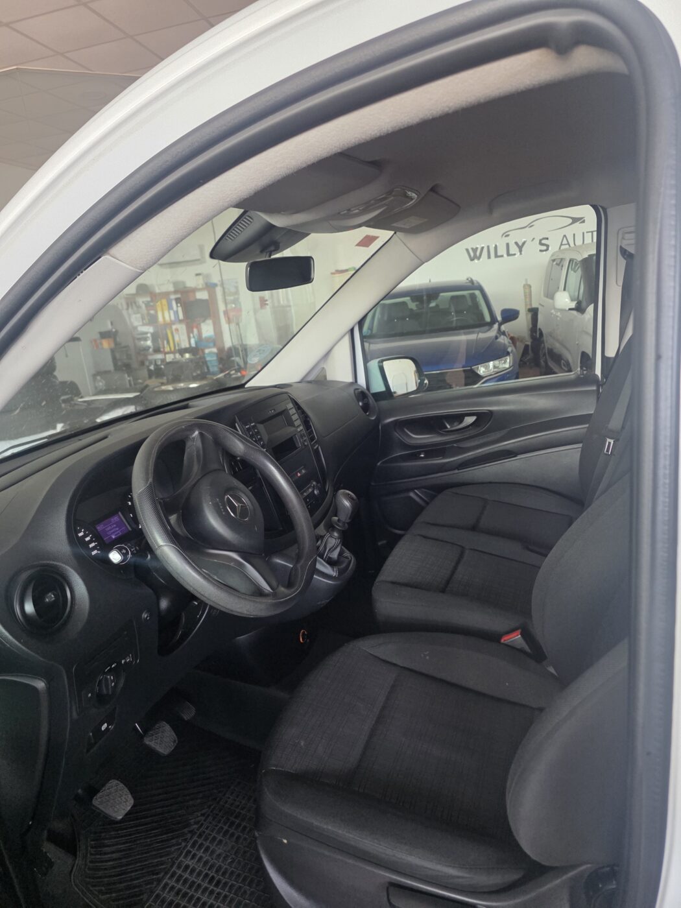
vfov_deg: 73.9
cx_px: 340
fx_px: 603
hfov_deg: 58.9
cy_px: 454
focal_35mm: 23
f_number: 1.7
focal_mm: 6.3
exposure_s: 1/100
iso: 400
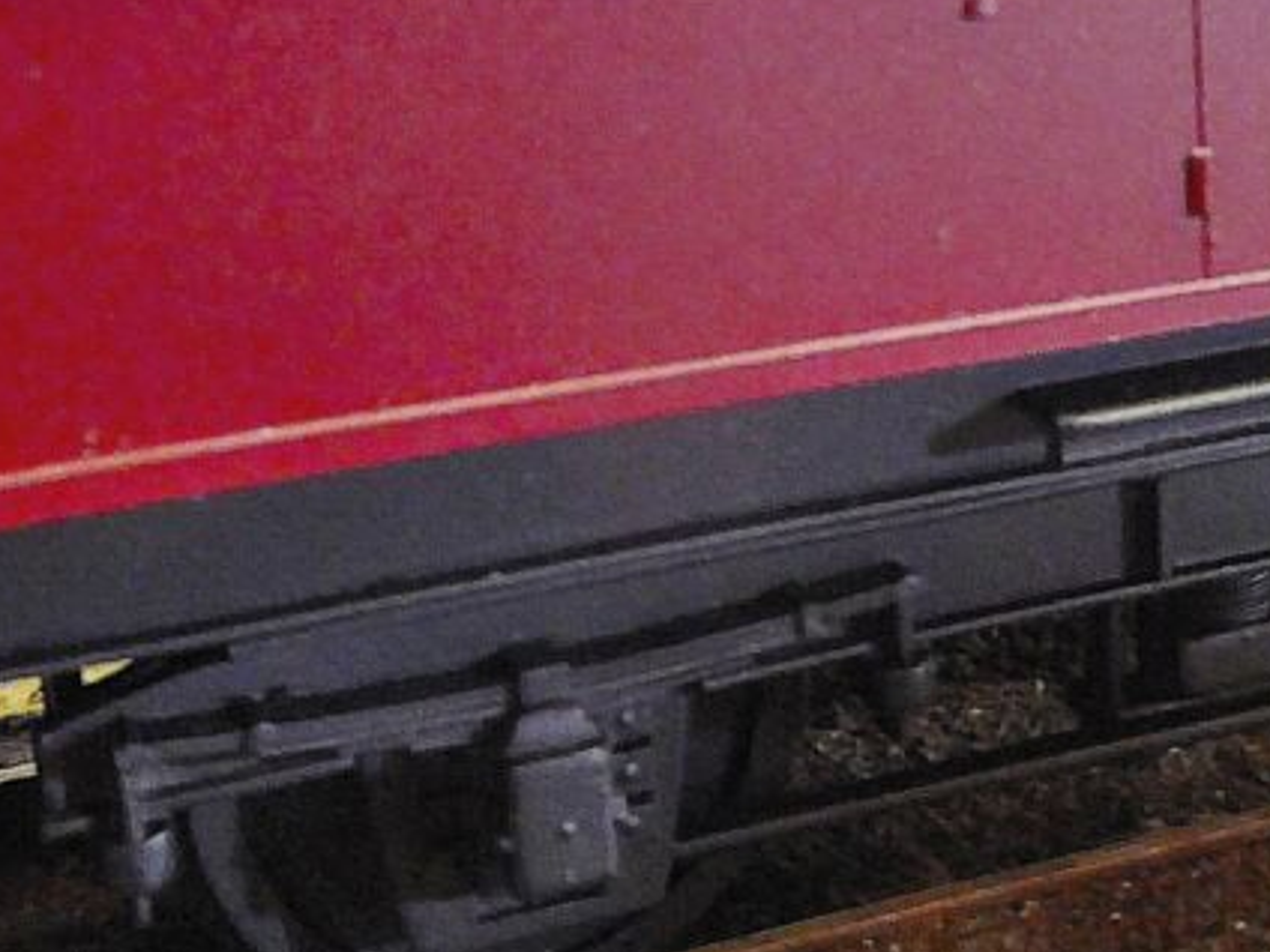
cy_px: -33
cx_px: 1024
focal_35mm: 70
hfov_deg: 27.2
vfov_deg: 20.3
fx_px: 2568
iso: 400
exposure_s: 1/4
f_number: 3.5
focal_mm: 5
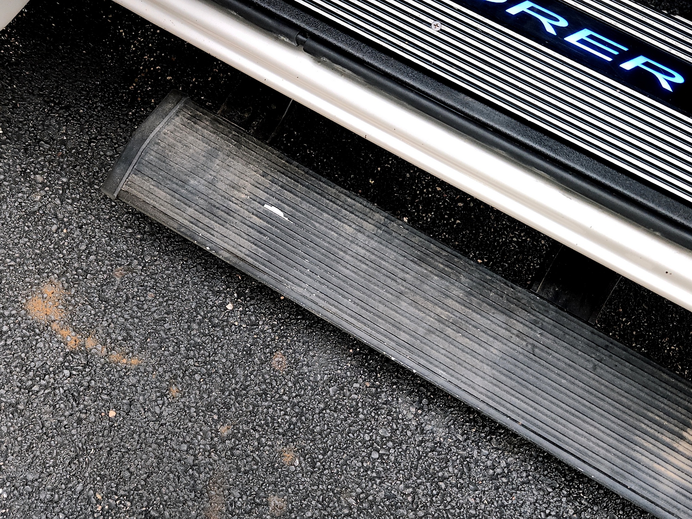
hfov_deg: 50.1
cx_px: 346
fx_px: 740
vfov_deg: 38.7
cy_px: 260
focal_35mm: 37
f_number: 1.8
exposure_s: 1/59
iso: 231
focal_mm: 8.7
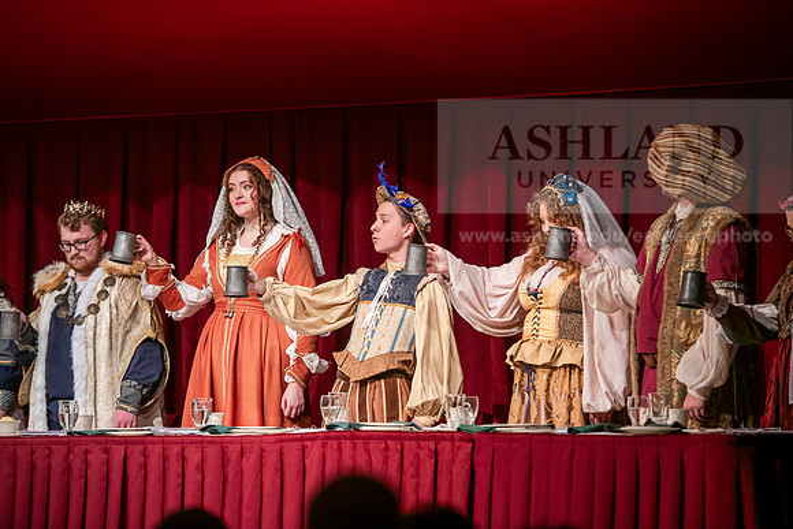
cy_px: 264
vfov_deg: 8.3
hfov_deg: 12.4
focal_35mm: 165
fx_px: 3635
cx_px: 396
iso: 1600
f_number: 3.2
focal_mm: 165
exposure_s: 1/320
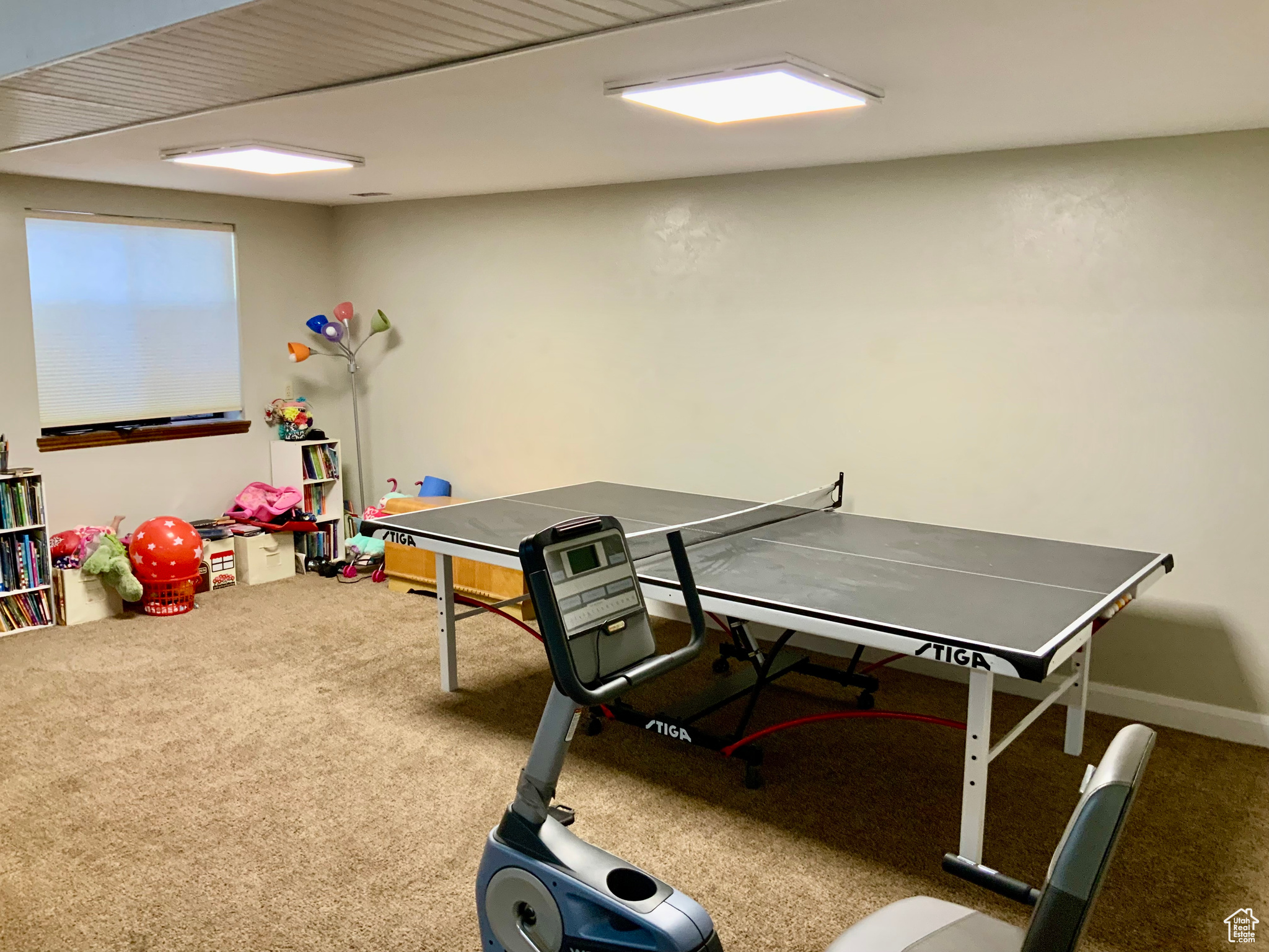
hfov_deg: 61.7
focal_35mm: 29
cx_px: 634
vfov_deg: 48.2
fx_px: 1063
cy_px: 476
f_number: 1.8
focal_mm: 3
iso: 125
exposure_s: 1/60
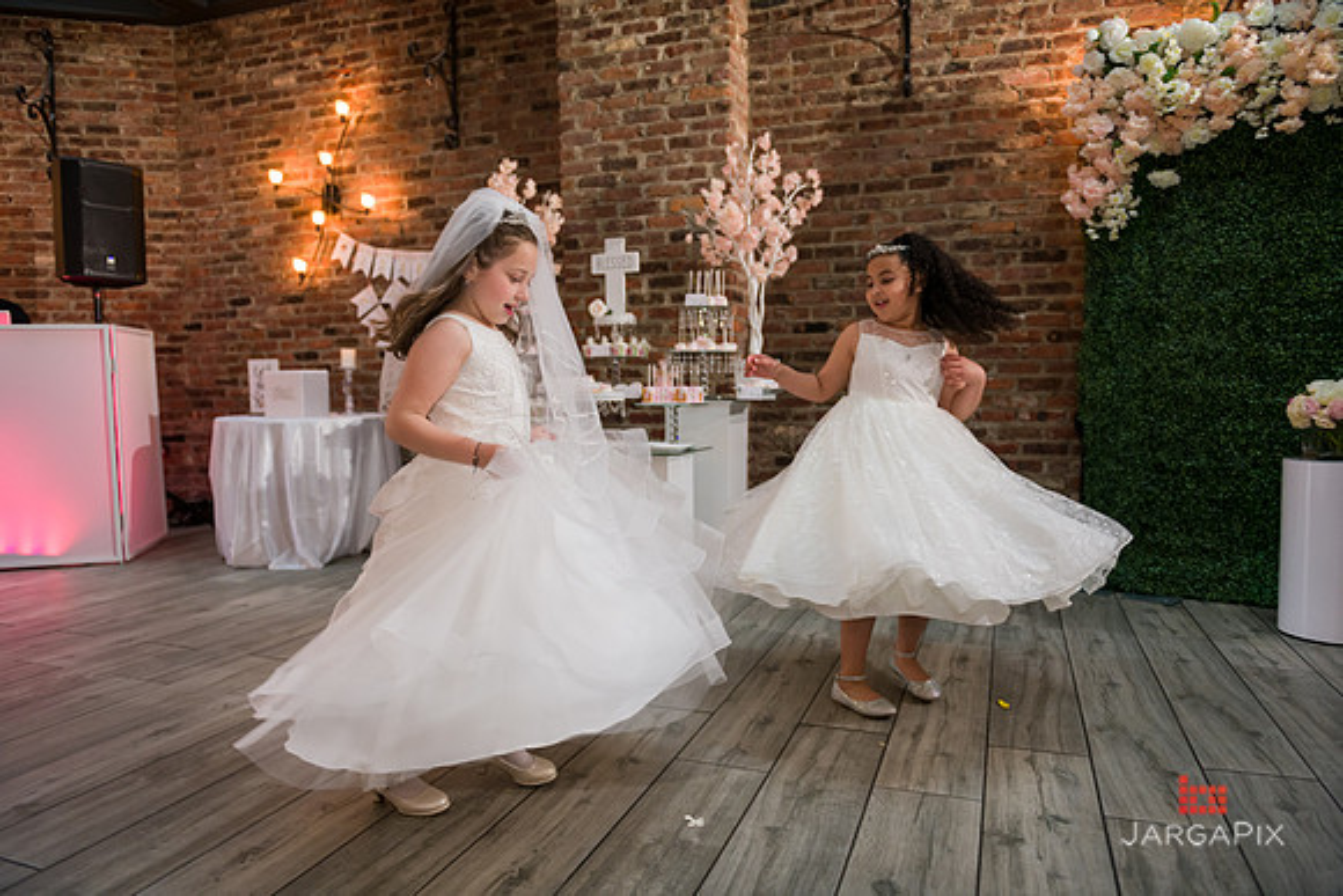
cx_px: 672
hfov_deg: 73.7
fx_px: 896
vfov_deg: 53.2
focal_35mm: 24
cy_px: 448
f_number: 3.2
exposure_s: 1/125
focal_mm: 24
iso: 1000
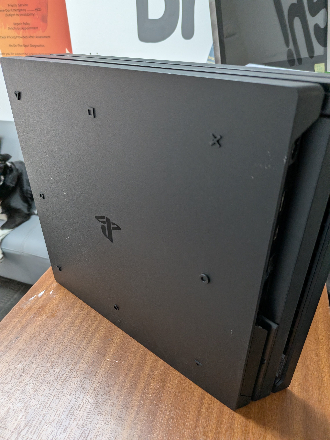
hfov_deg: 56.8
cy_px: 220
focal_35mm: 24
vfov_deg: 71.6
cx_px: 165
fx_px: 305
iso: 488
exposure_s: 1/245
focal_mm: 4.53
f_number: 1.7
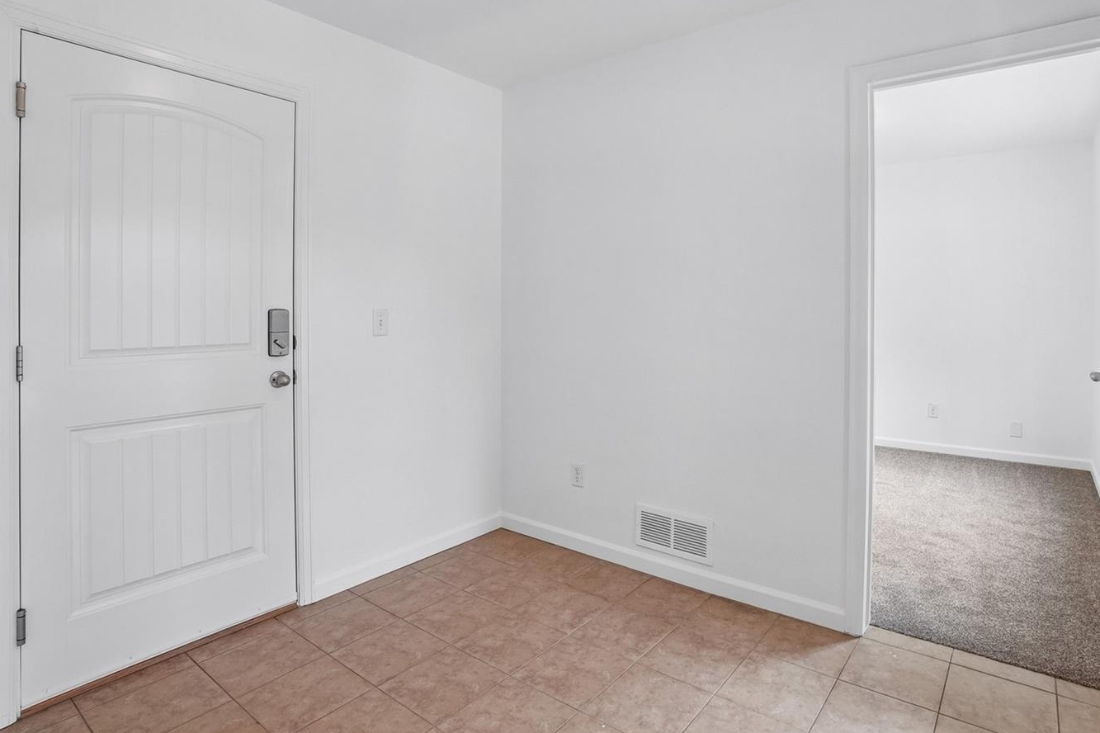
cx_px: 629
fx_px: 550
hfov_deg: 89.4
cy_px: 312
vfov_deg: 67.0
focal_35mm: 18
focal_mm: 10
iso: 400
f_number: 8
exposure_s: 1/25
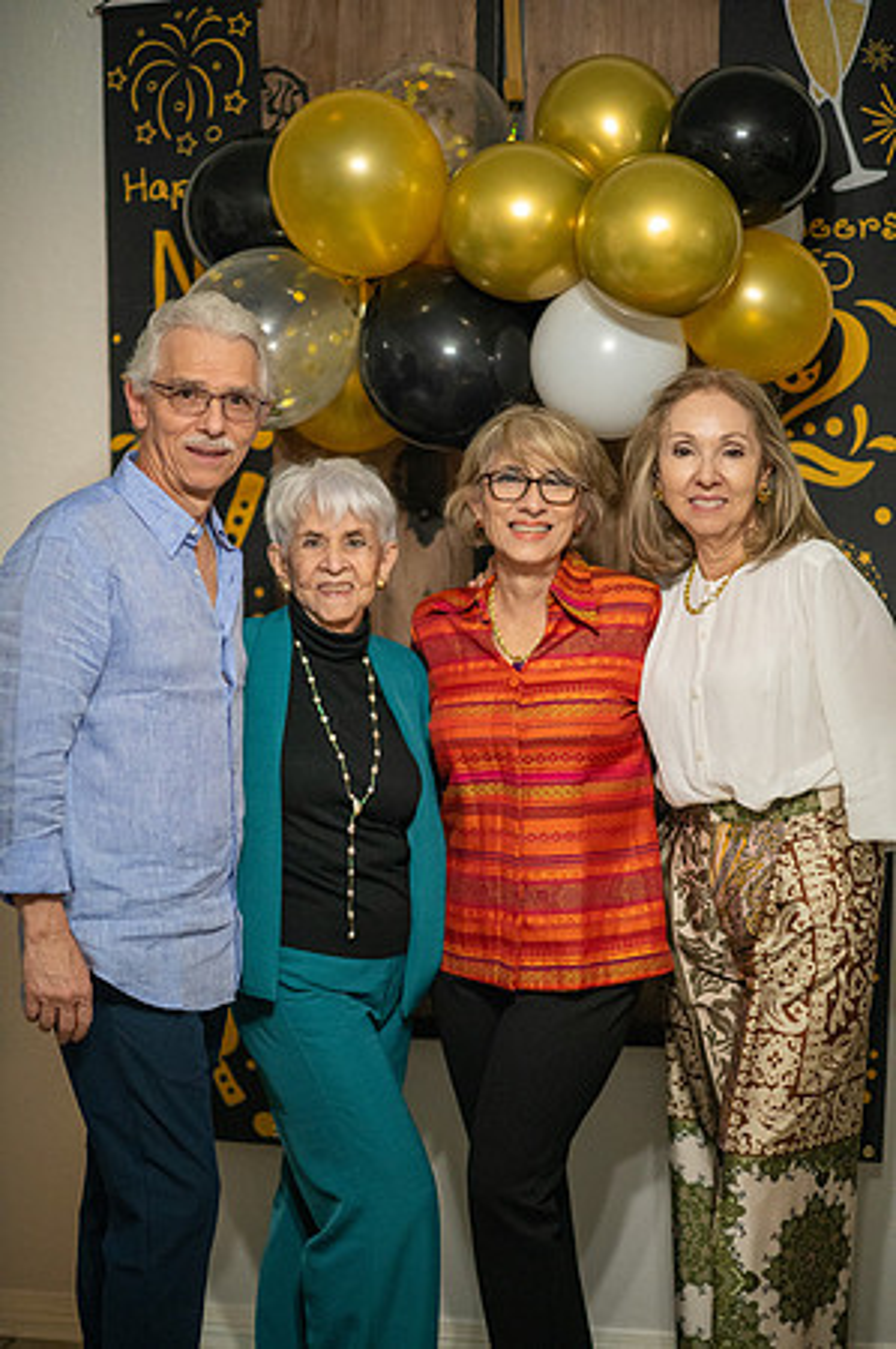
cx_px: 448
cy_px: 674
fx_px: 3180
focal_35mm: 85
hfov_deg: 16.0
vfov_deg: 23.9
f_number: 1.4
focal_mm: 85
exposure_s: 1/640
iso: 6400
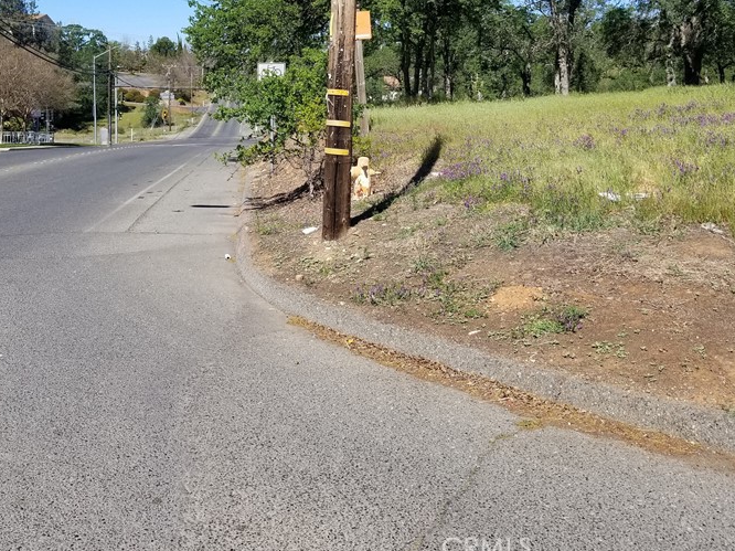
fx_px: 849
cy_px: 139
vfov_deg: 35.2
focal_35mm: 40
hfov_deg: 46.6
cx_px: 295
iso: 50
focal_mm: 4.25
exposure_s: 1/2240
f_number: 1.7
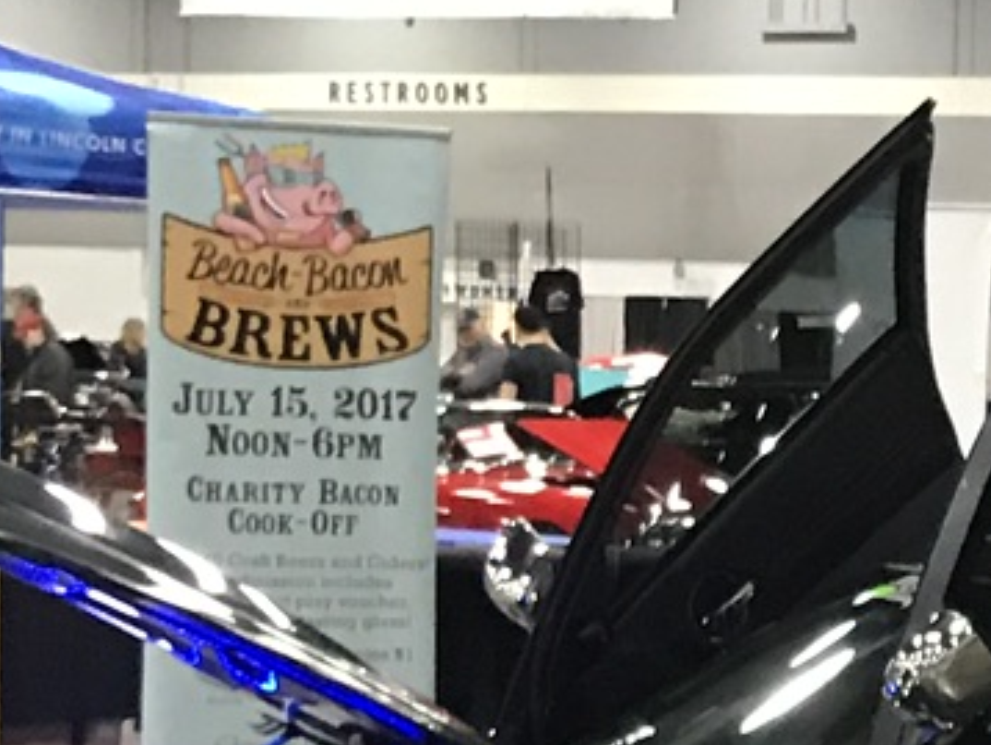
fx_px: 4584
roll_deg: -0.9
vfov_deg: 9.2
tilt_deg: -2.8
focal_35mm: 160
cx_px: 1608
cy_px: 670
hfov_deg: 11.7
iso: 80
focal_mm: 3.99
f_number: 1.8
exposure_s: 1/15
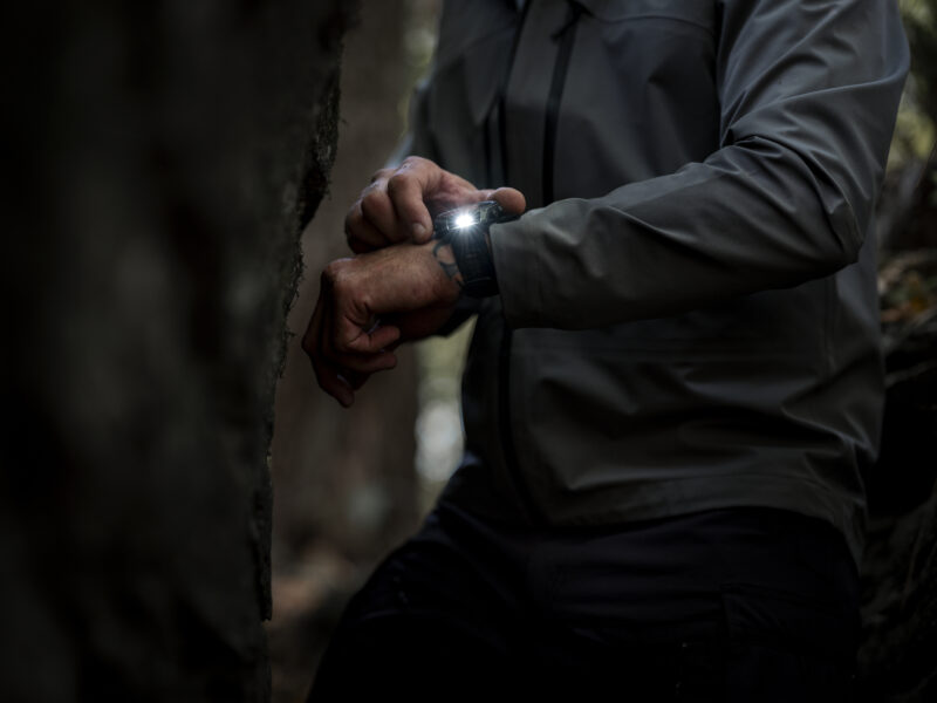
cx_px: 468
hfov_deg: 22.5
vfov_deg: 17.0
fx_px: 2355
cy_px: 352
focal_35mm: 87
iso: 1000
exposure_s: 1/320
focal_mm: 110
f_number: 2.5
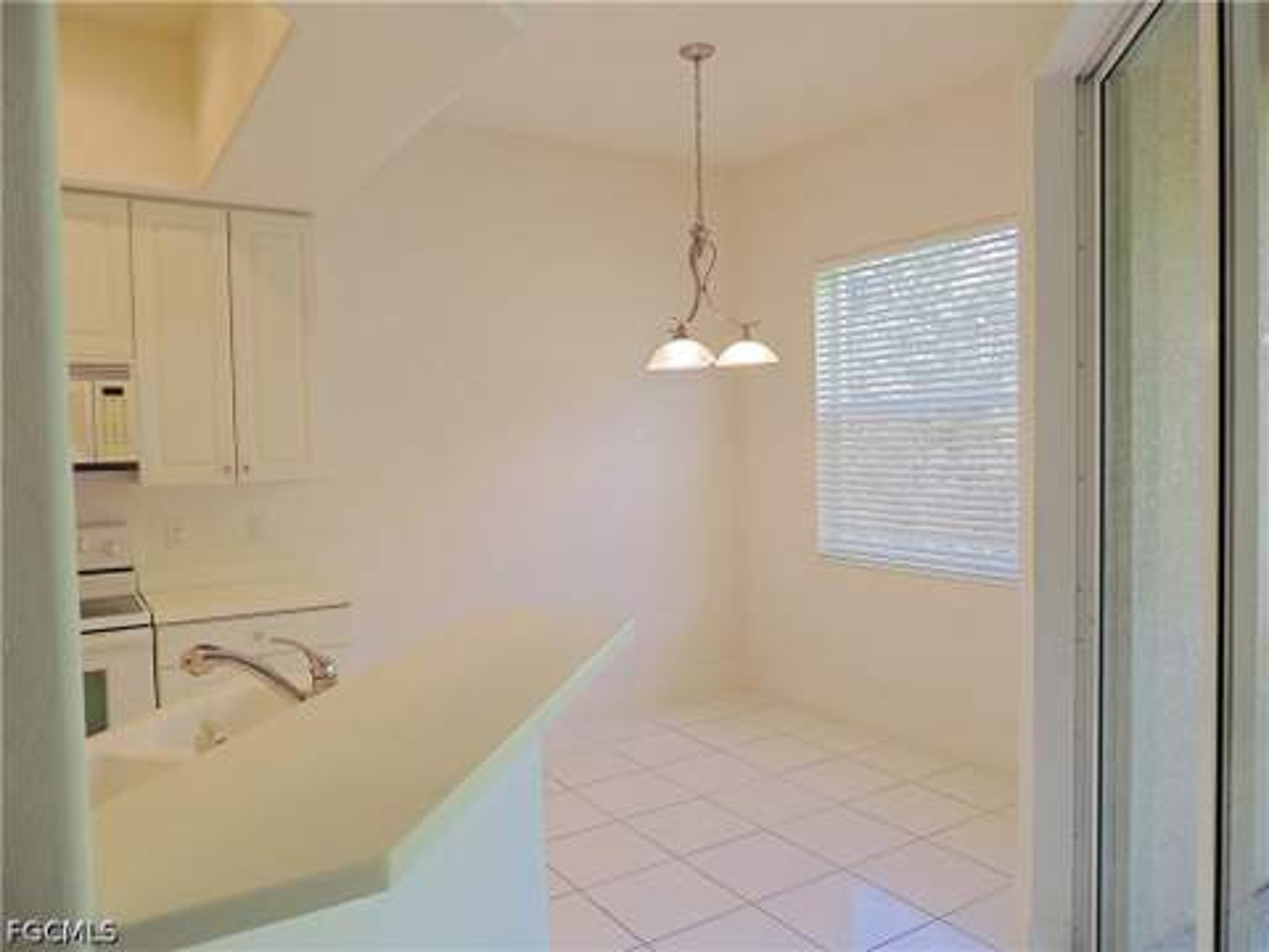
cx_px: 634
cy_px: 476
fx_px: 880
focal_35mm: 24
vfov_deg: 56.8
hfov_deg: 71.6
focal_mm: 4.3
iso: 100
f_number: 3
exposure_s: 1/30
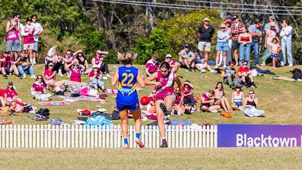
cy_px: 95
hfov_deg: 3.8
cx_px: 167
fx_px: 4540
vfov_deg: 2.1
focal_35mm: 567
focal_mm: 420
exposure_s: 1/1600
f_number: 11
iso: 800
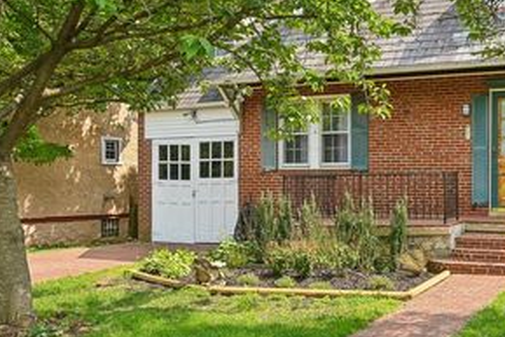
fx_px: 545
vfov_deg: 34.4
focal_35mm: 39
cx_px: 404
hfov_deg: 47.0
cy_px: 163
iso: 100
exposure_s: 1/60
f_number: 8
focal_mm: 22.5
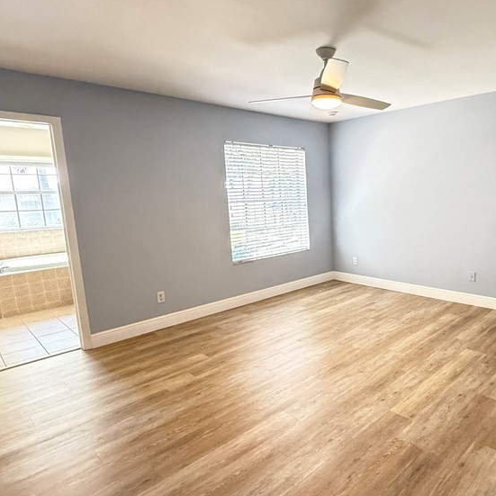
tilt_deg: -8.9
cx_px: 345
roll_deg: +1.7
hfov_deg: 64.8
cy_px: 253
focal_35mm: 23
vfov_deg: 67.3
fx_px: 373
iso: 640
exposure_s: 1/120
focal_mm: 2.22
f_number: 2.2
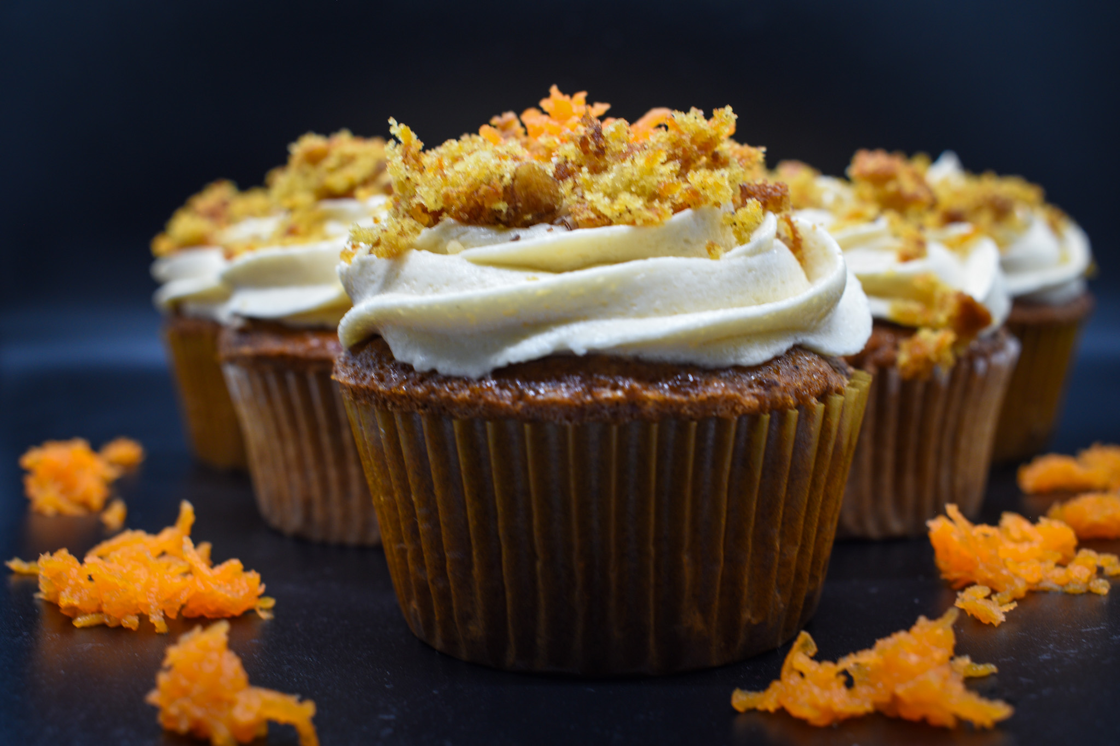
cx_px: 560
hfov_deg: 51.3
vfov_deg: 35.5
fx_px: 1166
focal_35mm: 38
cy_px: 373
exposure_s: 1/13
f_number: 7.1
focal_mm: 25
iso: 200
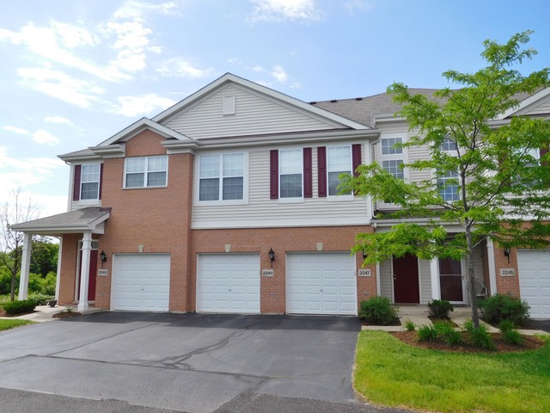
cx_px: 275
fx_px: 397
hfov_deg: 69.4
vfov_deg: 54.9
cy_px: 206
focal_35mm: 25
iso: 125
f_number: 3.4
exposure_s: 1/1250
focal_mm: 4.5
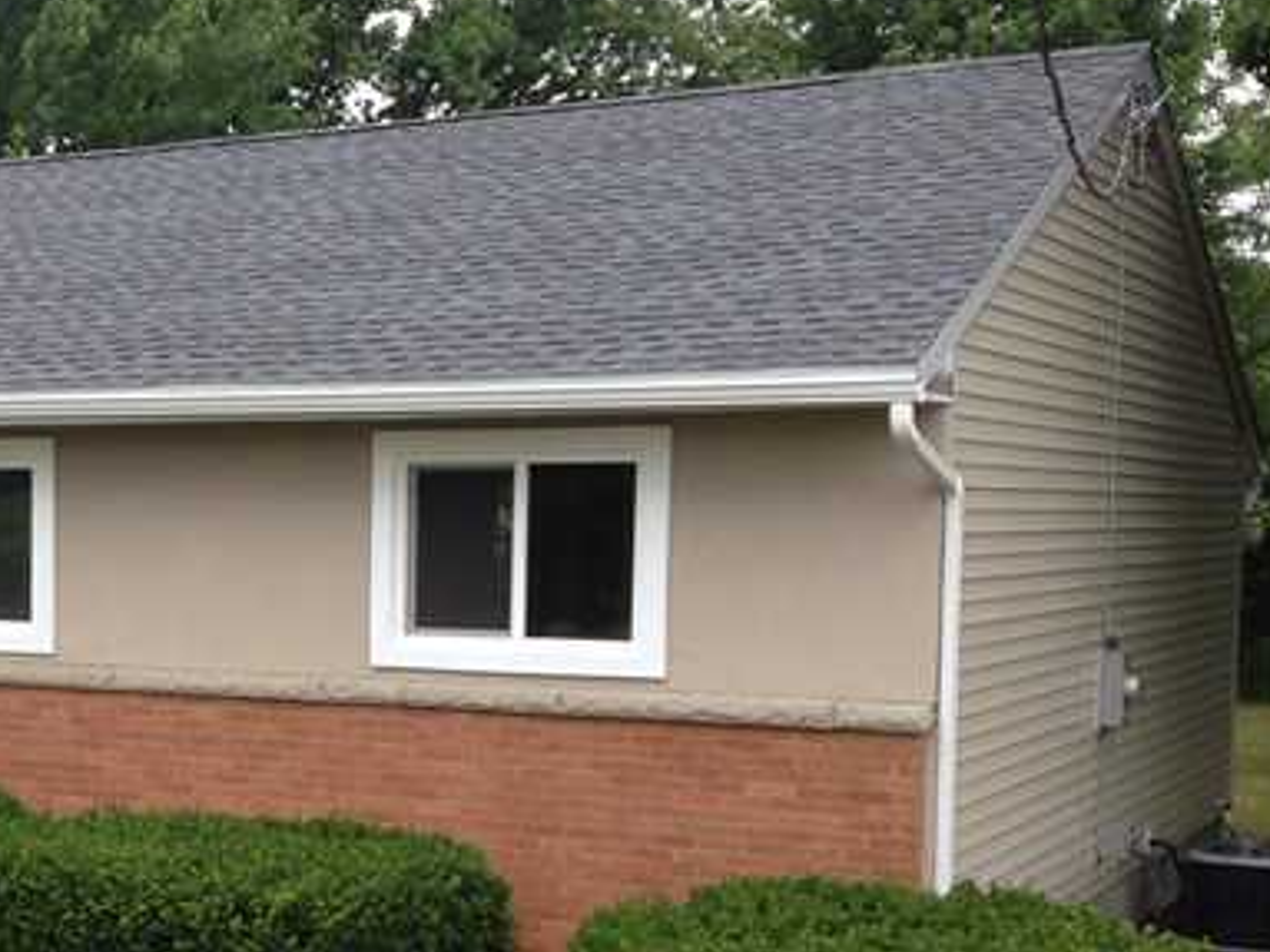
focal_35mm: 69
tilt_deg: -4.0
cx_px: -17
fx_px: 2531
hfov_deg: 26.6
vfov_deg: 21.2
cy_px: 677
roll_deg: -0.7
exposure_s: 1/293
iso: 50
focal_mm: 4.12
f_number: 2.4
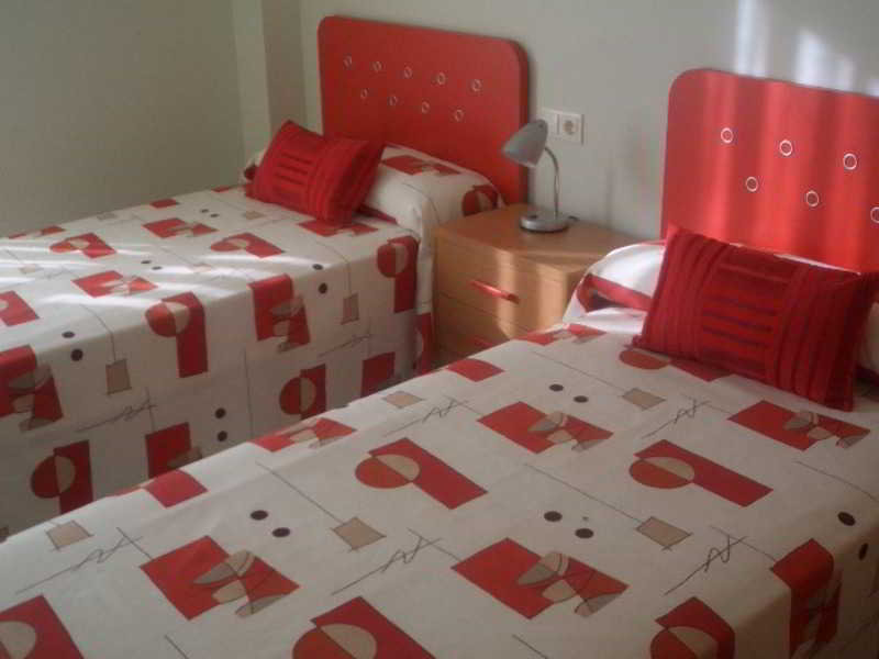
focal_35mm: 43
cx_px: 440
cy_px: 330
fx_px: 1092
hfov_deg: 43.9
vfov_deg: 33.6
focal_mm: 5.7
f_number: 4.3
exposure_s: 1/100
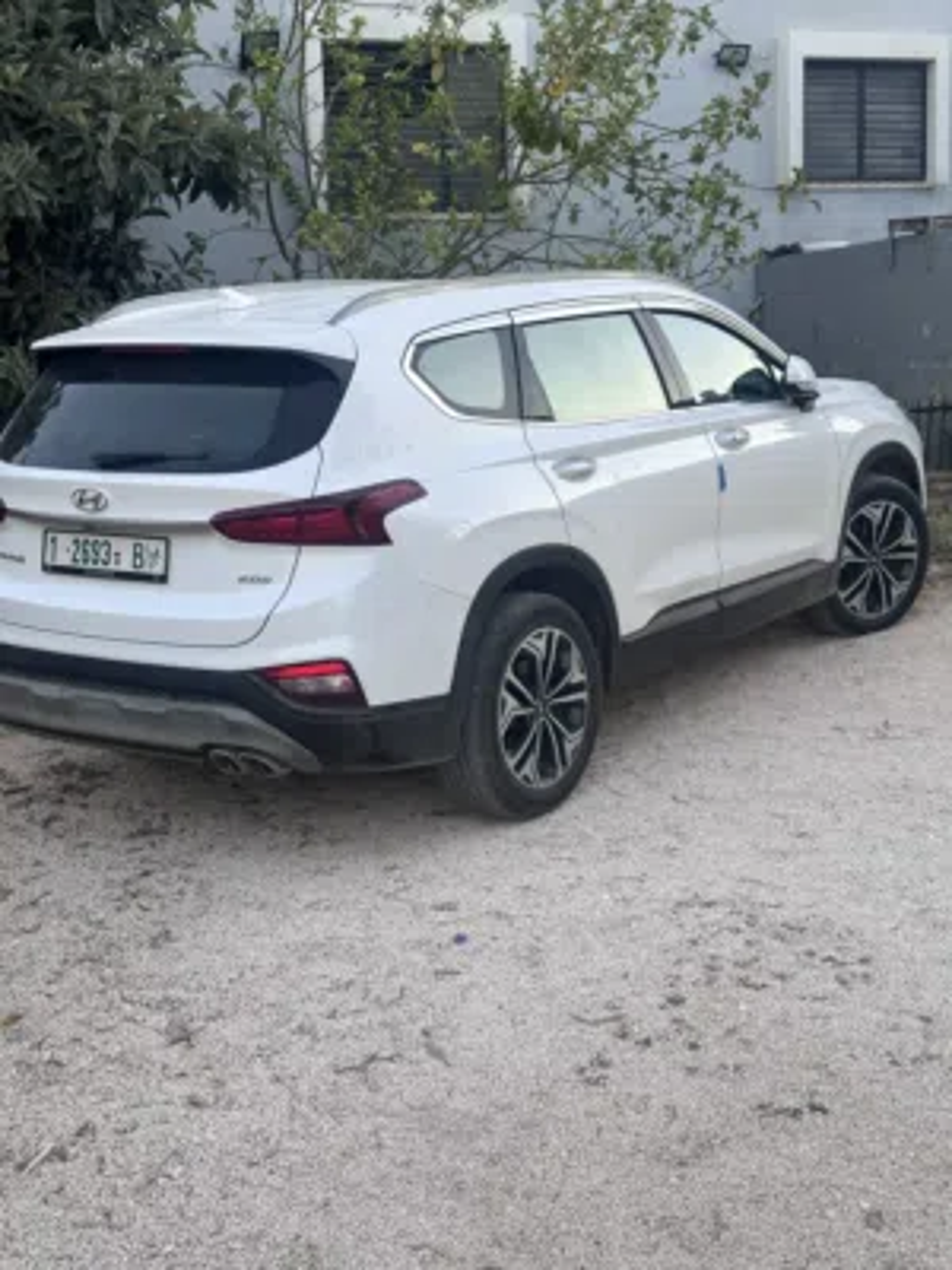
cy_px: 635
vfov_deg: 39.7
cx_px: 476
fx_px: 1760
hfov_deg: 30.3
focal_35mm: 48
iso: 80
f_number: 1.78
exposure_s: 1/121
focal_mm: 6.86
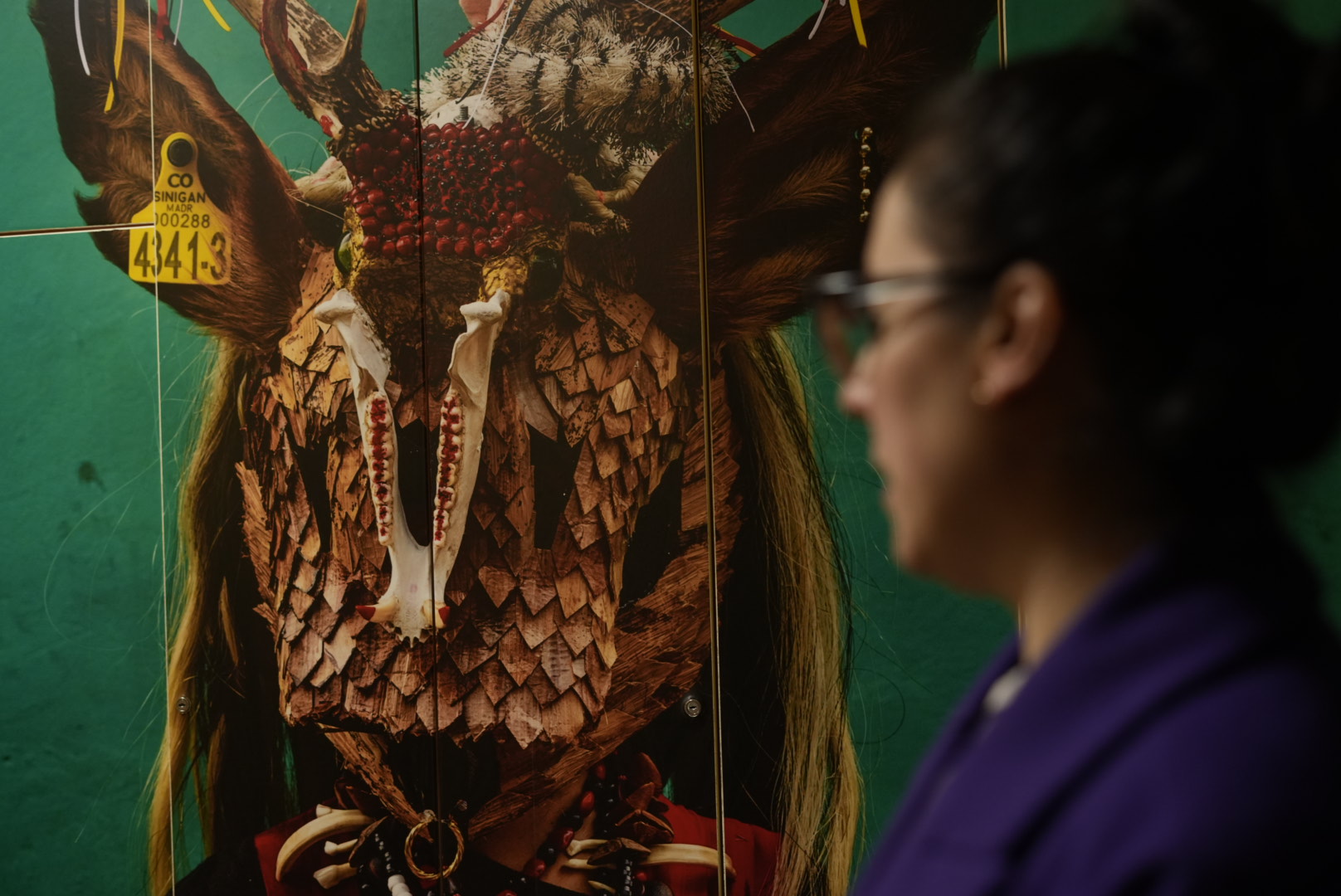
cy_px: 448
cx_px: 670
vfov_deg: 27.0
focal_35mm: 50
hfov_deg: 39.6
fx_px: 1864
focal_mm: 50
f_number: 2.8
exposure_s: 1/60
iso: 1600
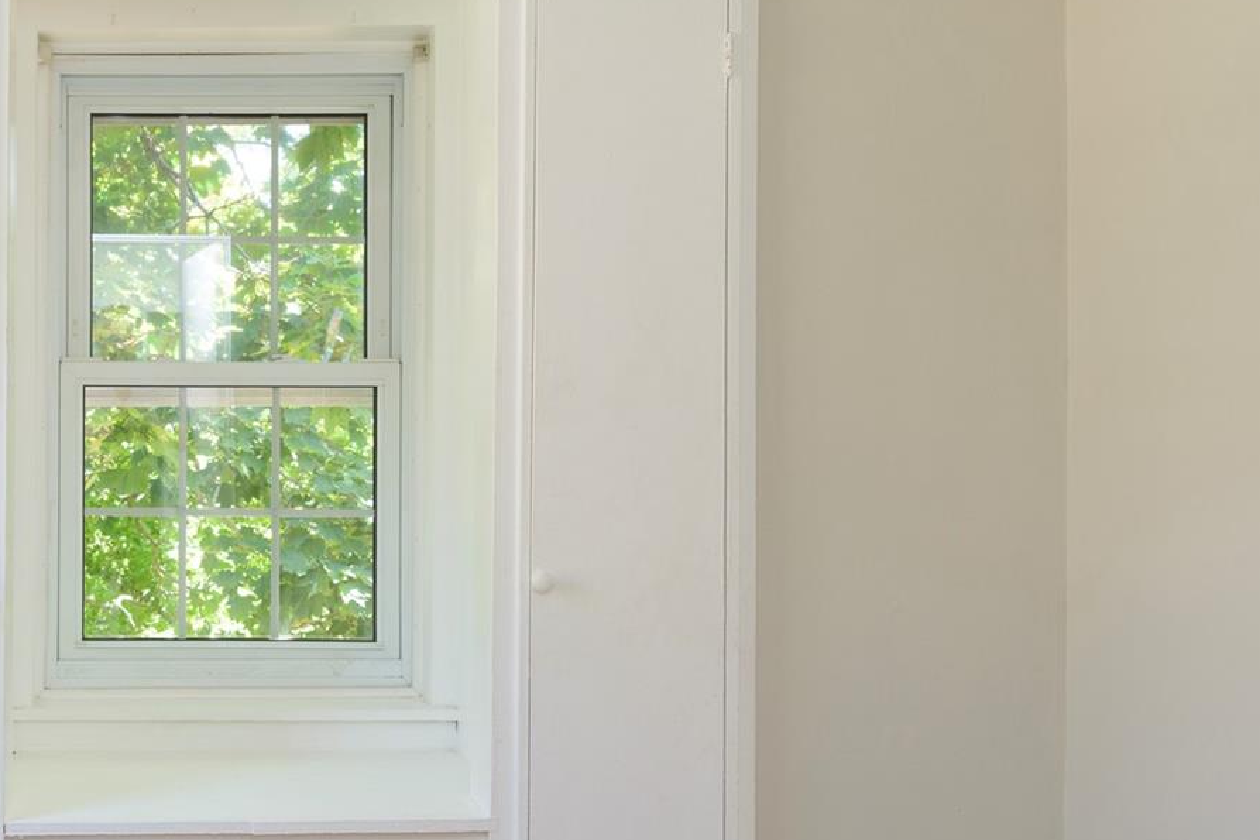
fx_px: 1365
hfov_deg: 45.1
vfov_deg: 34.2
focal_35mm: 39
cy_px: 424
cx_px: 130
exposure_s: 1/50
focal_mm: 17
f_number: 4.5
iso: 250
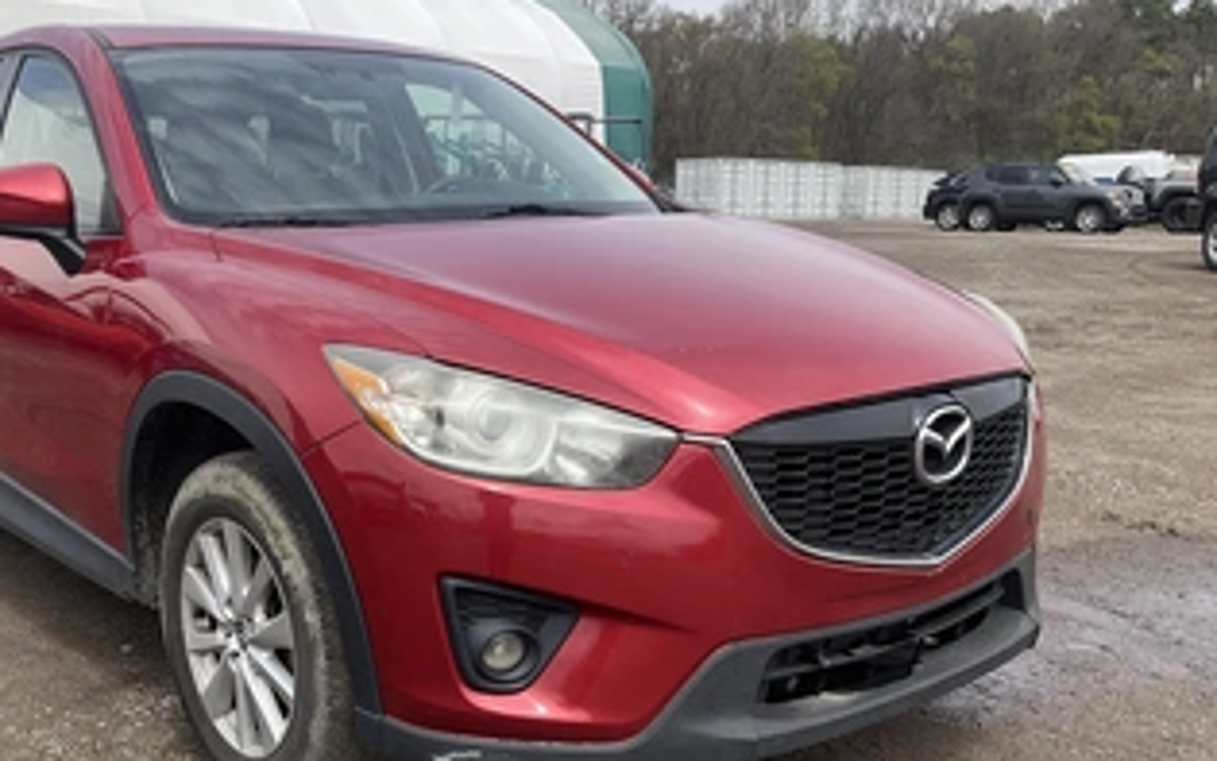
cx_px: 448
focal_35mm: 39
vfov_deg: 32.6
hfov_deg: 49.8
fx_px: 1294
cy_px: 471
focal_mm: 3
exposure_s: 1/1451
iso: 25
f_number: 1.8
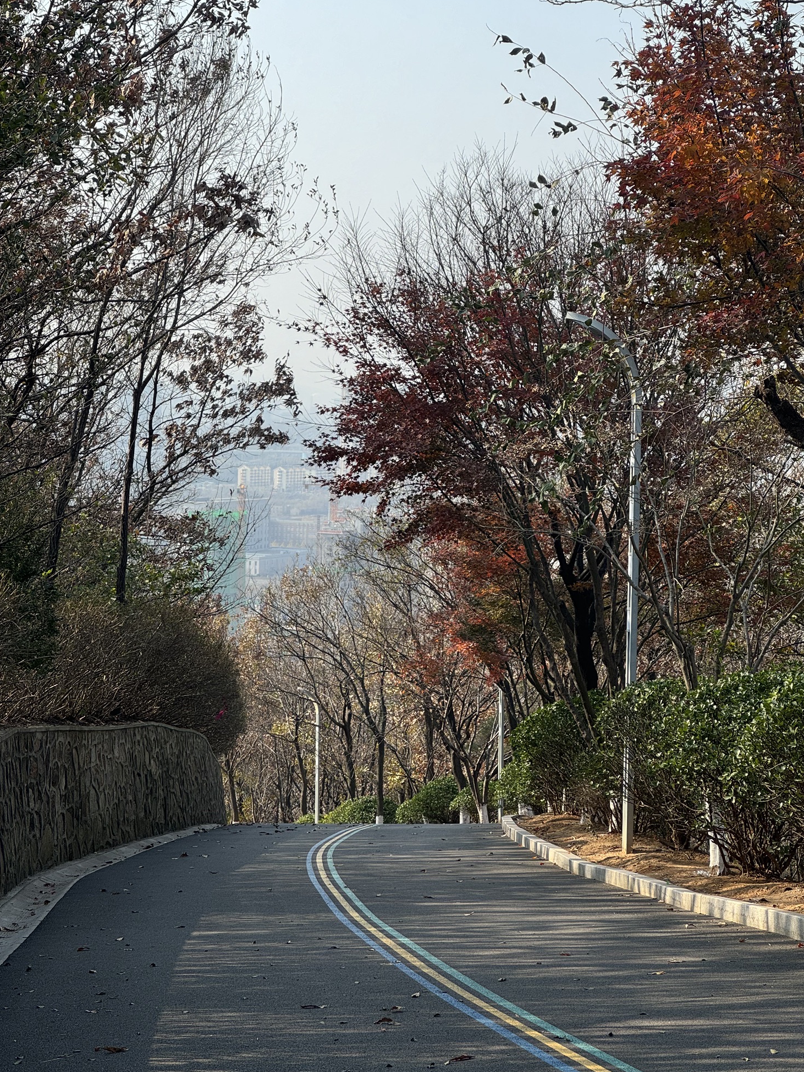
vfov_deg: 24.7
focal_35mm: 79
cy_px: 533
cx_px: 411
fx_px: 2446
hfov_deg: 18.7
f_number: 2.8
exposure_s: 1/201
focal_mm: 9
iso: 25
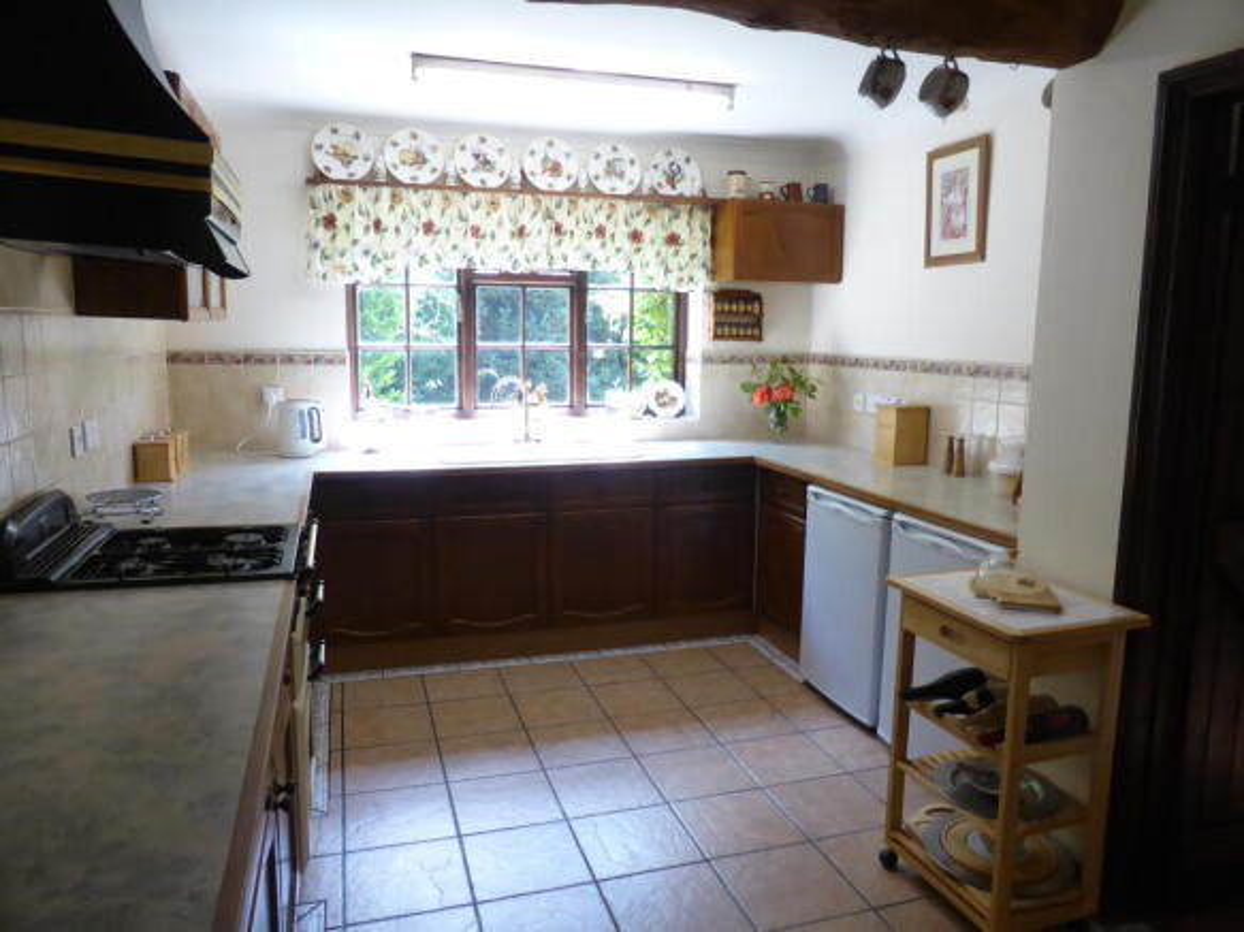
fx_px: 862
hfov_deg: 71.6
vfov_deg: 56.8
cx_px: 622
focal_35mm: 24
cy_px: 466
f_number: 3.3
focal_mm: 4.3
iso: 250
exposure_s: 1/60
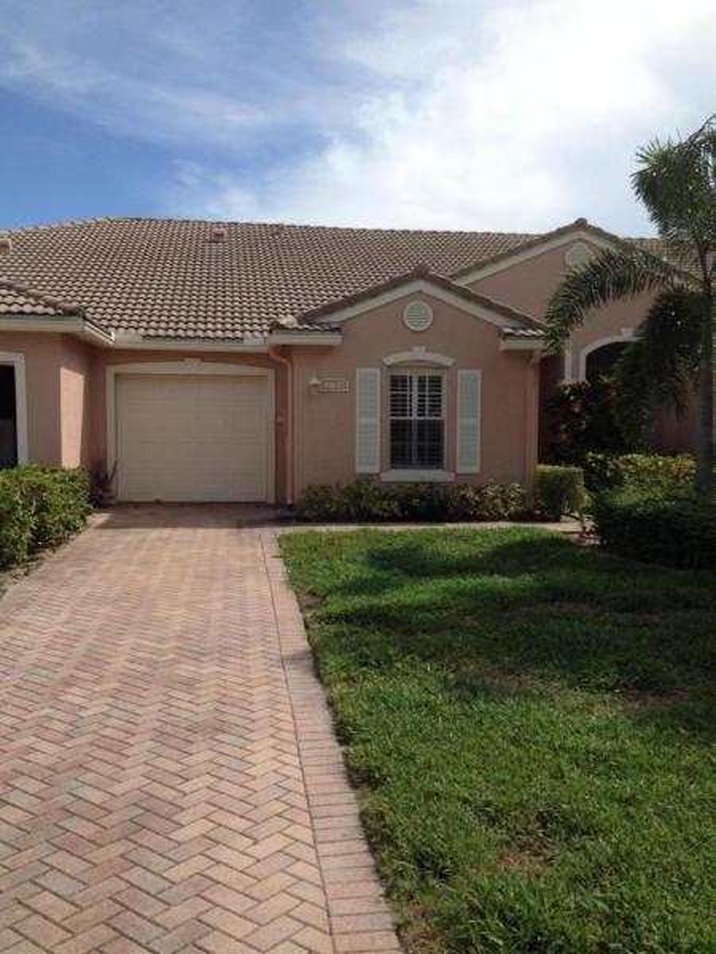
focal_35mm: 35
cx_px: 358
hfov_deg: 40.7
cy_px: 477
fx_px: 965
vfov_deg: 52.6
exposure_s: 1/1842
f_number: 2.4
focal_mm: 4.28
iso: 50
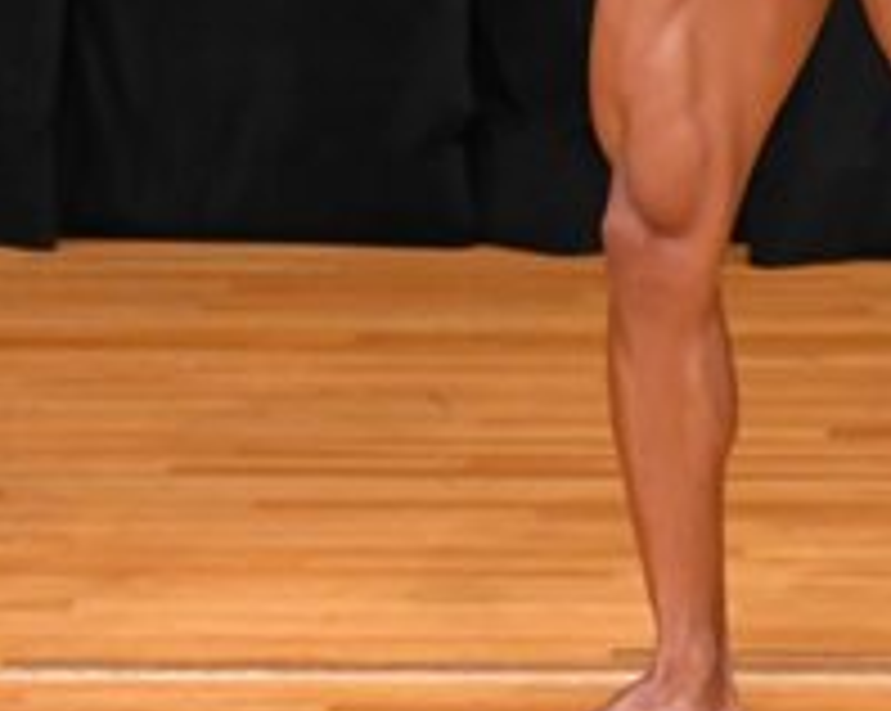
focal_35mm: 1048
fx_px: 27609
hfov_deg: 1.8
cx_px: 263
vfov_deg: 1.5
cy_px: -292
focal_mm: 190
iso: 4000
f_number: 5.6
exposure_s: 1/400
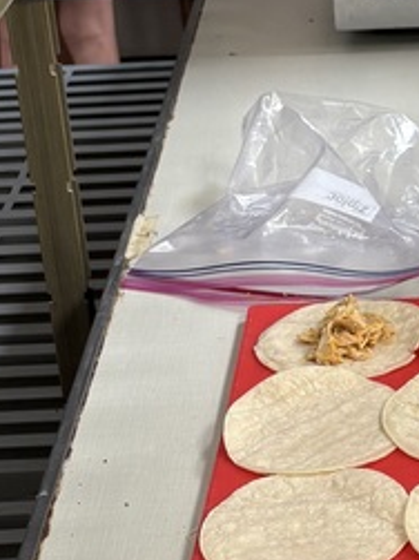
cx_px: 519
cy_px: 292
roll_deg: +2.0
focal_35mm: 106
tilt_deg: -26.7
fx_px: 1712
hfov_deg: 13.5
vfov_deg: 18.6
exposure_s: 1/60
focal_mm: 5.96
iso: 64
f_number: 1.6
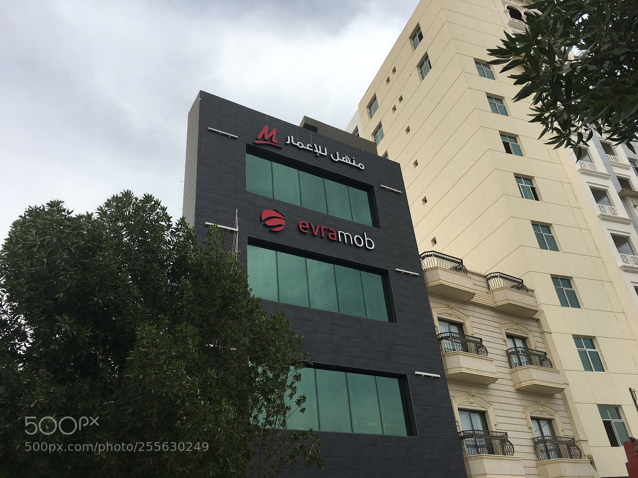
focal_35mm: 29
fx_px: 534
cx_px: 319
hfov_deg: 61.7
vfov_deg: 48.2
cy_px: 239
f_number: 2.2
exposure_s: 1/974
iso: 25
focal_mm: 4.15
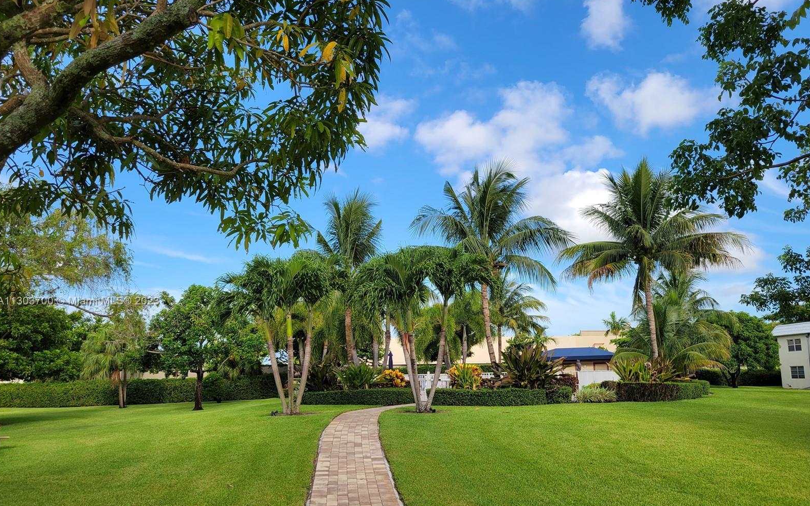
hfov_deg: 66.5
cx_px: 406
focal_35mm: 28
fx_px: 618
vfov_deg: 44.3
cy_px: 302
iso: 40
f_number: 1.8
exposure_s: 1/1343
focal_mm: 5.4
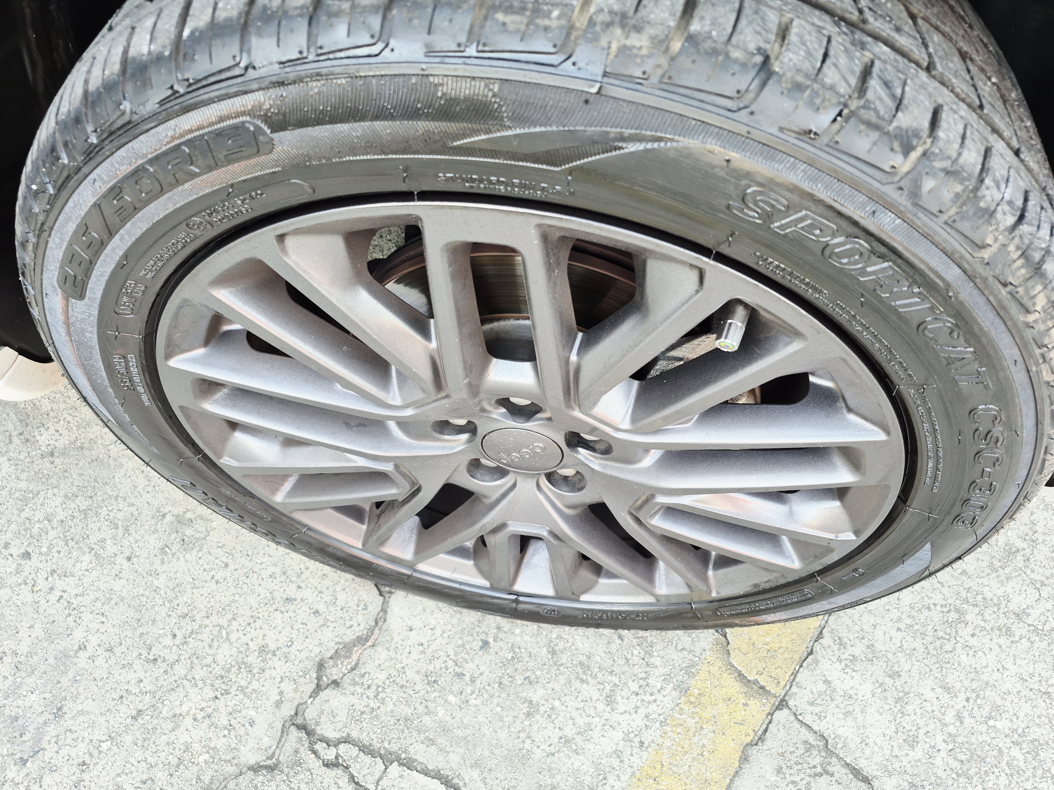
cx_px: 527
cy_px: 395
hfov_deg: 73.9
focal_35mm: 23
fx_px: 700
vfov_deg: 58.9
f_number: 1.8
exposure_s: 1/180
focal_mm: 5.4
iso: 80
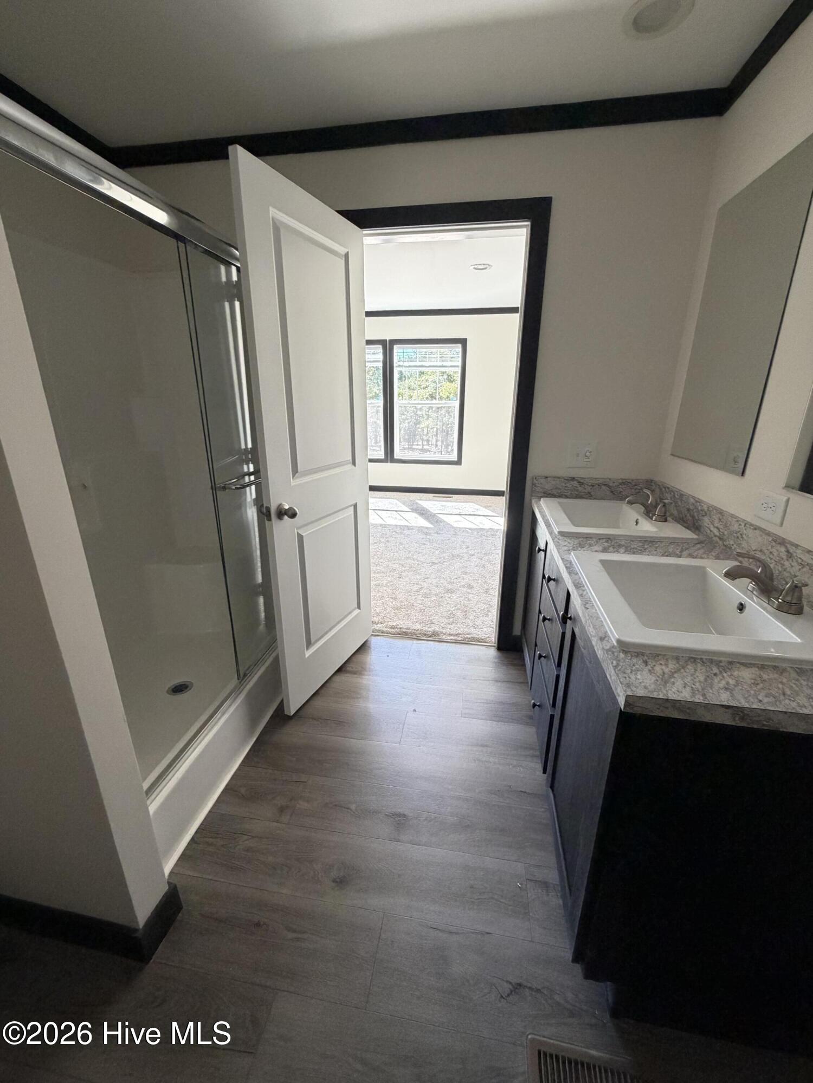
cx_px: 406
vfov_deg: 102.1
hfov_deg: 85.7
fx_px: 438
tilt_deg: -18.2
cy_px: 542
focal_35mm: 14
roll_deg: -0.3
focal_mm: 2.22
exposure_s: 1/121
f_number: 2.2
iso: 320
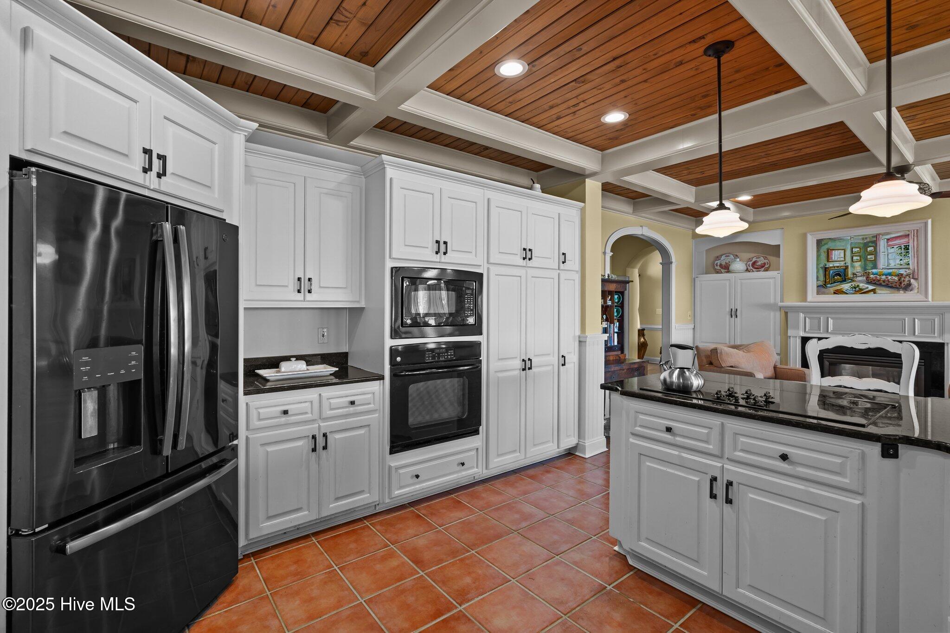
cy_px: 316
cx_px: 475
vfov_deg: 73.7
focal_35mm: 16
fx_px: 422
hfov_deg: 96.7
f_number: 8
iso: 400
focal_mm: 16
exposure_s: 1/2.5
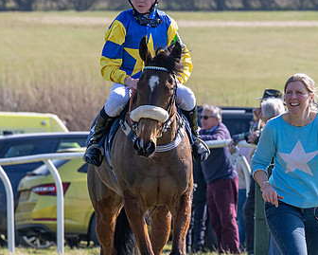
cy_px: 130
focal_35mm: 442
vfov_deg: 3.5
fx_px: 4161
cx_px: 245
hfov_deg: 4.4
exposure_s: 1/800
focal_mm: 130
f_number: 5
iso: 200
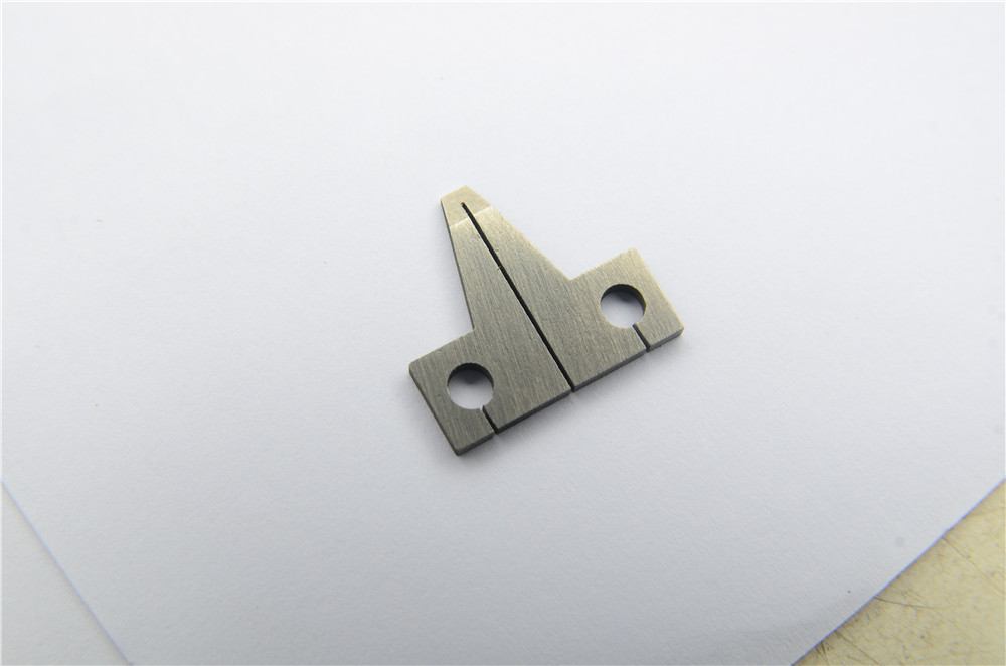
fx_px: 2091
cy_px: 333
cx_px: 503
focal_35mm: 75
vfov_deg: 18.1
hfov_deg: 27.0
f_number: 10
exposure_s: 1/30
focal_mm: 50
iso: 100
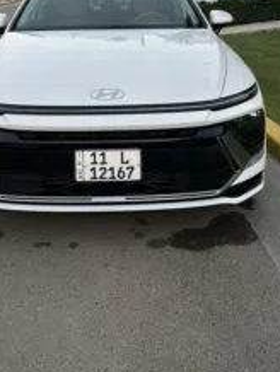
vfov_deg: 40.4
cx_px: 118
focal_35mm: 44
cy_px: 53
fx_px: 474
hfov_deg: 32.9
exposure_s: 1/121
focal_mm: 6.86
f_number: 1.78
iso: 100
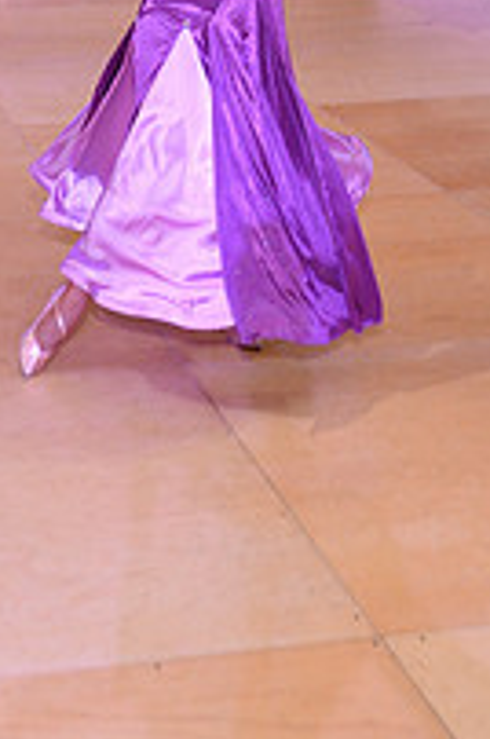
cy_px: -128
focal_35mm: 109
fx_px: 2233
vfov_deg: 17.9
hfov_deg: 12.3
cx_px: -35
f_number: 5.6
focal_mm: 38
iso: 1600
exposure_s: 1/250
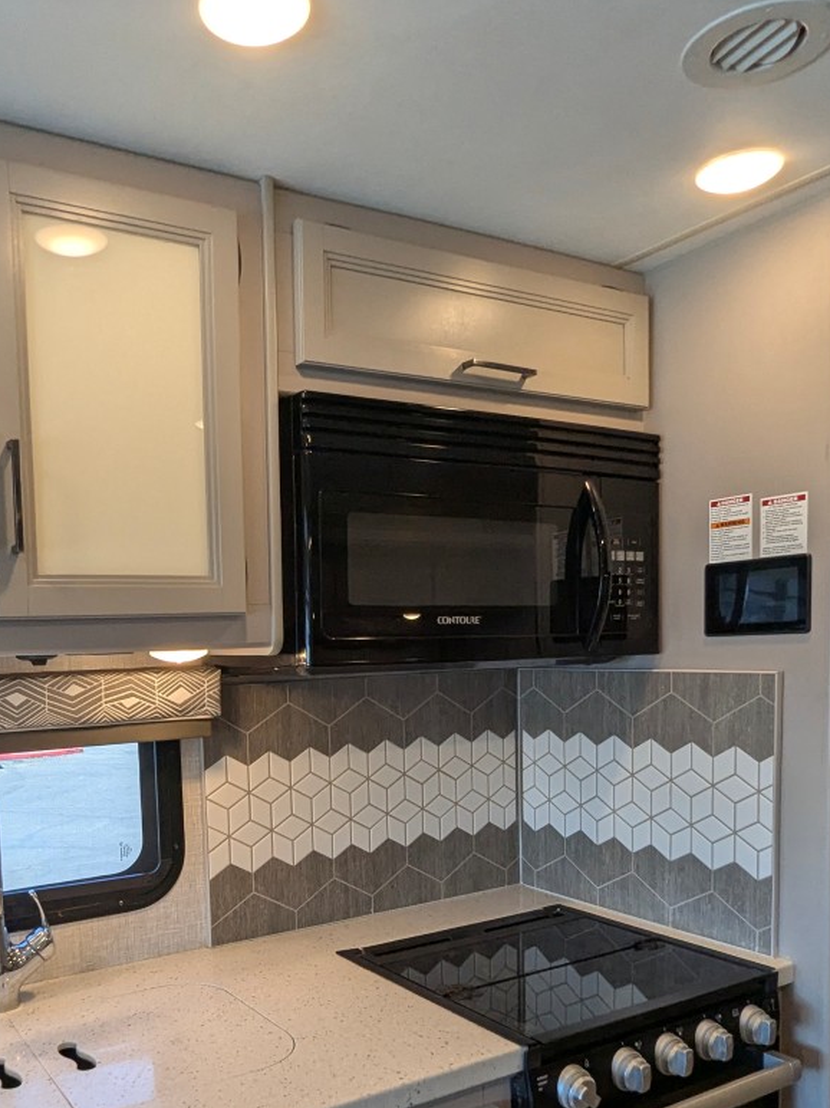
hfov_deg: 47.7
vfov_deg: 60.4
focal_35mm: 29
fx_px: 927
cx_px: 305
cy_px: 727
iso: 175
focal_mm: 2.35
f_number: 2.2
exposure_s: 1/251
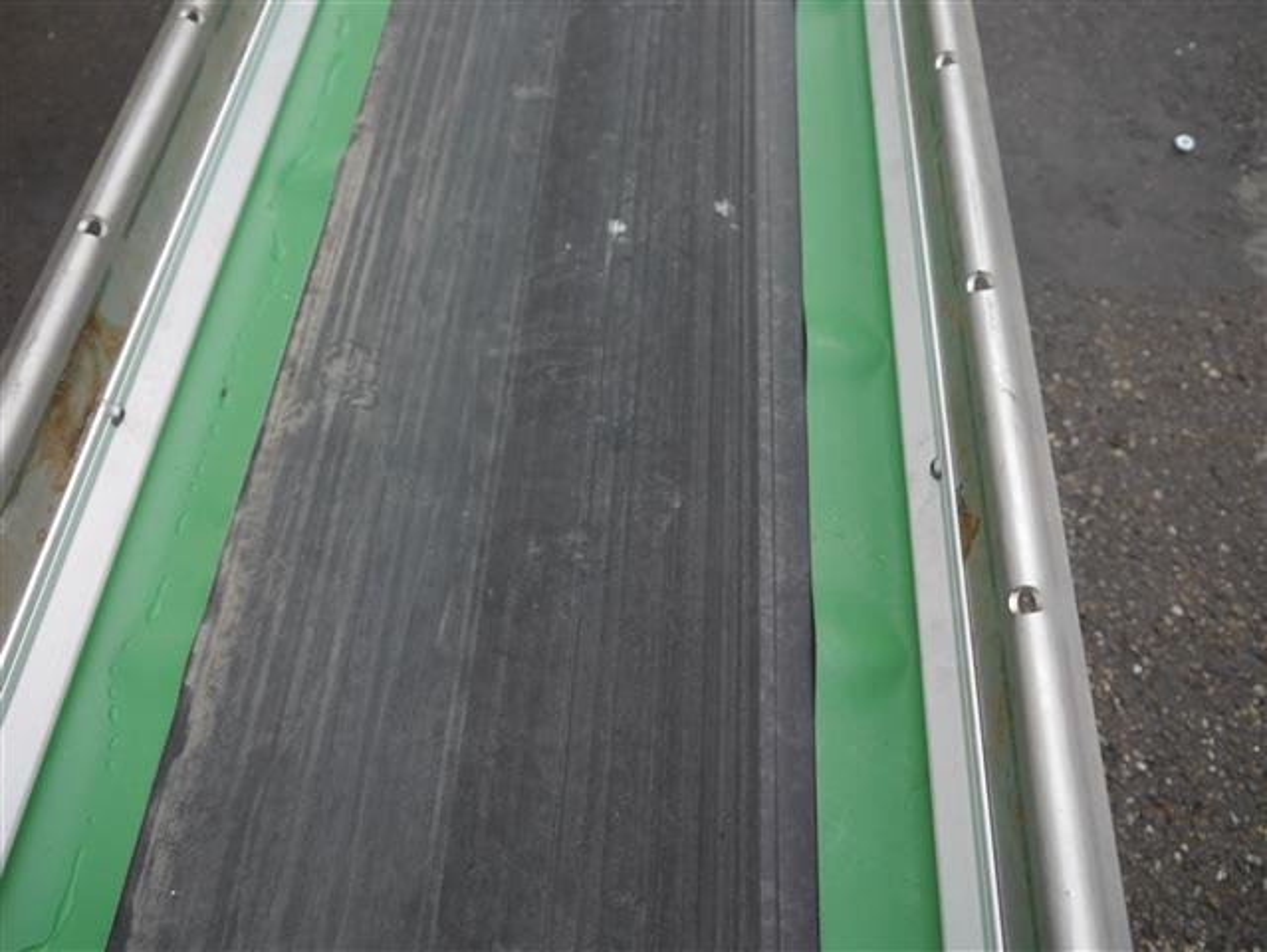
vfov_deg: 46.8
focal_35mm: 30
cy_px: 476
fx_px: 1099
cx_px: 634
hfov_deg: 59.9
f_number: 3.5
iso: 320
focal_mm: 15
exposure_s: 1/125
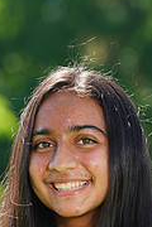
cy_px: 270
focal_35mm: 964
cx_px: 91
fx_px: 6105
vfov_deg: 2.1
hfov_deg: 1.4
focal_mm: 300
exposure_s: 1/125
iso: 200
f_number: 10
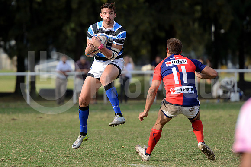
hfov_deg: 7.6
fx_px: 1883
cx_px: 126
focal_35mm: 270
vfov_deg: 5.1
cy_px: 84
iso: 500
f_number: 4
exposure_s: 1/1000
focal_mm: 270
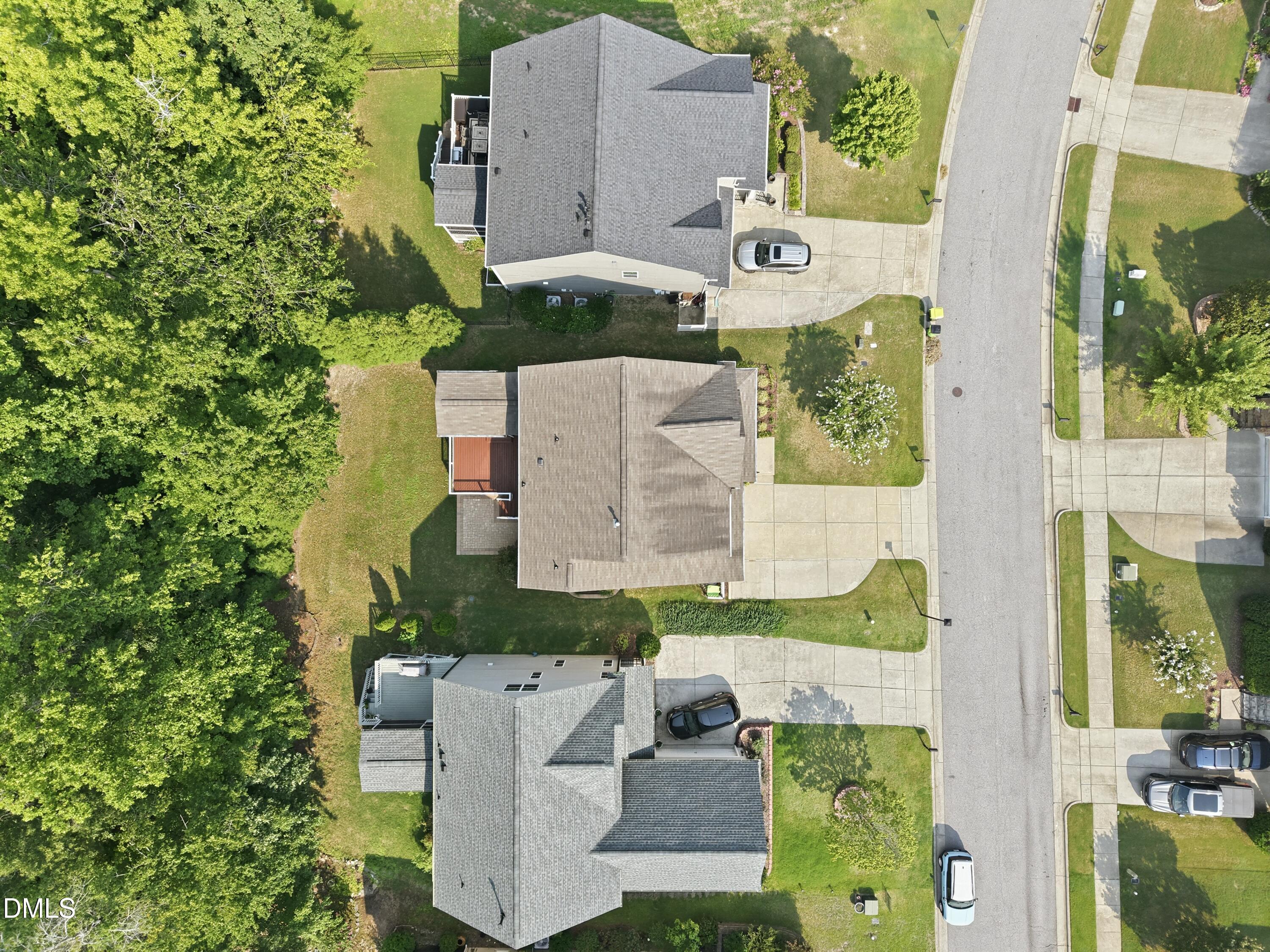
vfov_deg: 56.8
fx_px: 881
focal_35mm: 24
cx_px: 635
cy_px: 476
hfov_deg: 71.6
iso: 130
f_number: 1.8
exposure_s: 1/1600
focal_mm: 8.7
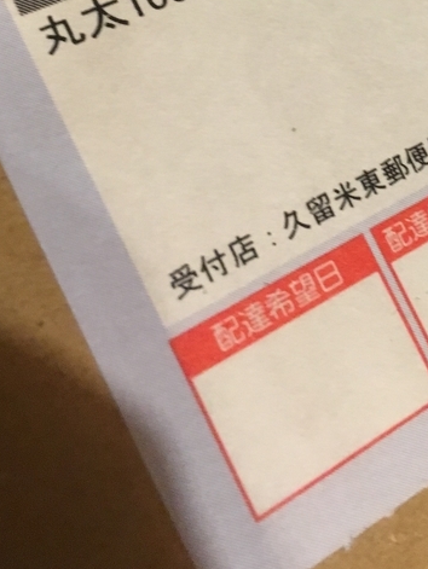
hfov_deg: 22.6
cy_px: 21
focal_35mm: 63
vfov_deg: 29.0
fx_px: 1037
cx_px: 410
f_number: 2.2
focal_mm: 4.15
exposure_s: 1/15
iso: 200
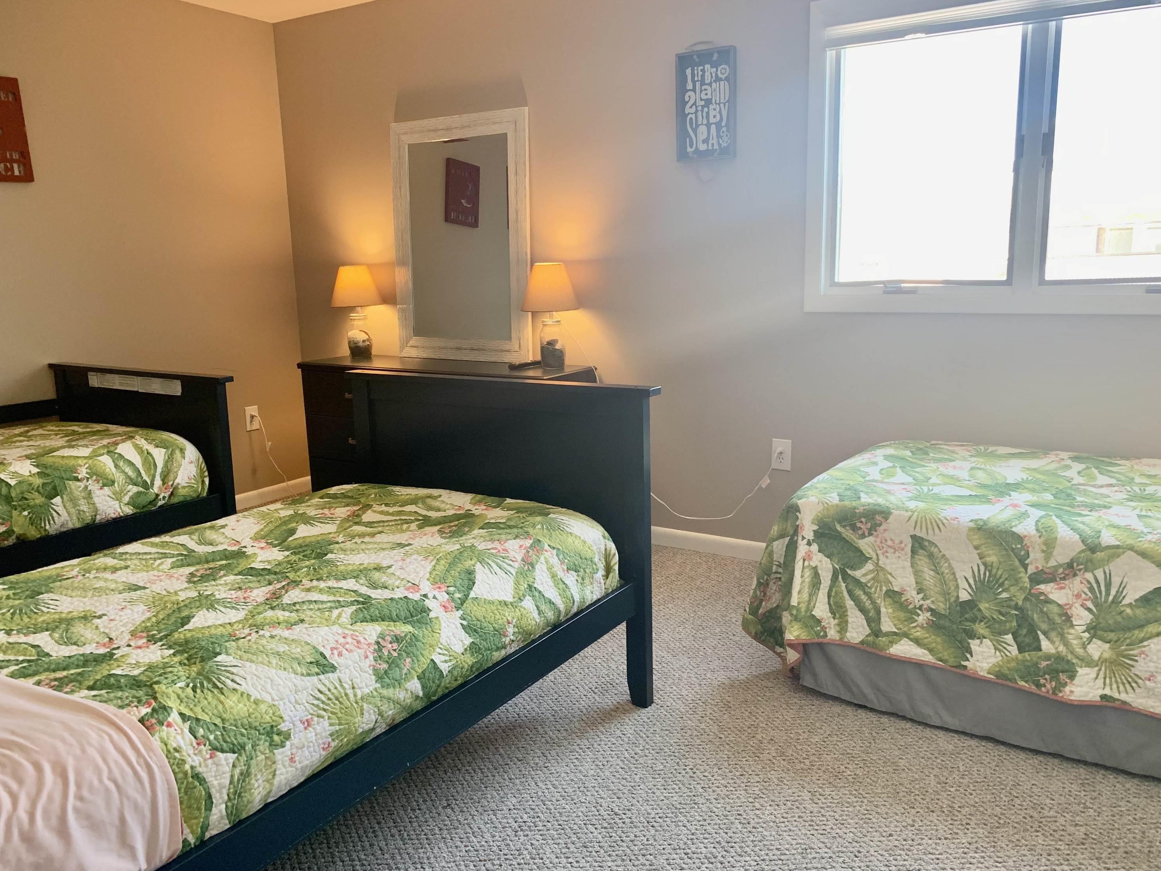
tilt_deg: -12.7
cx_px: 593
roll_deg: +0.8
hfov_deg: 65.3
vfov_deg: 51.4
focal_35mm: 27
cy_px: 436
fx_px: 906
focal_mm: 4.25
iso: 125
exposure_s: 1/60
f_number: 1.8
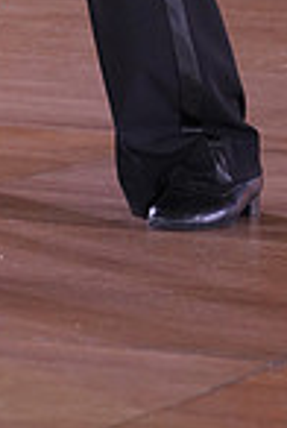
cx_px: -127
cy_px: -407
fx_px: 5665
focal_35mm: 476
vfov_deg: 4.3
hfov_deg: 2.9
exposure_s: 1/400
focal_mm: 120
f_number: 4
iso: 1250
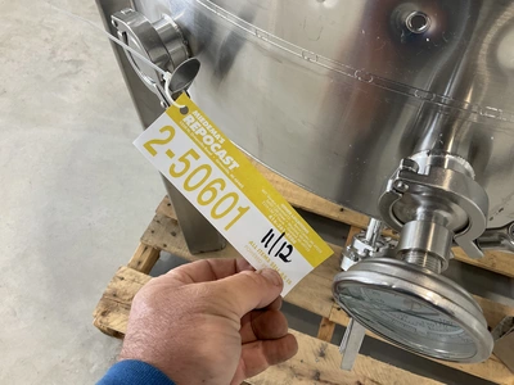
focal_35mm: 29
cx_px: 257
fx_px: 431
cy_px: 192
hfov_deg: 61.7
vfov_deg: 48.2
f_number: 1.8
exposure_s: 1/122
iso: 64
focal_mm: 3
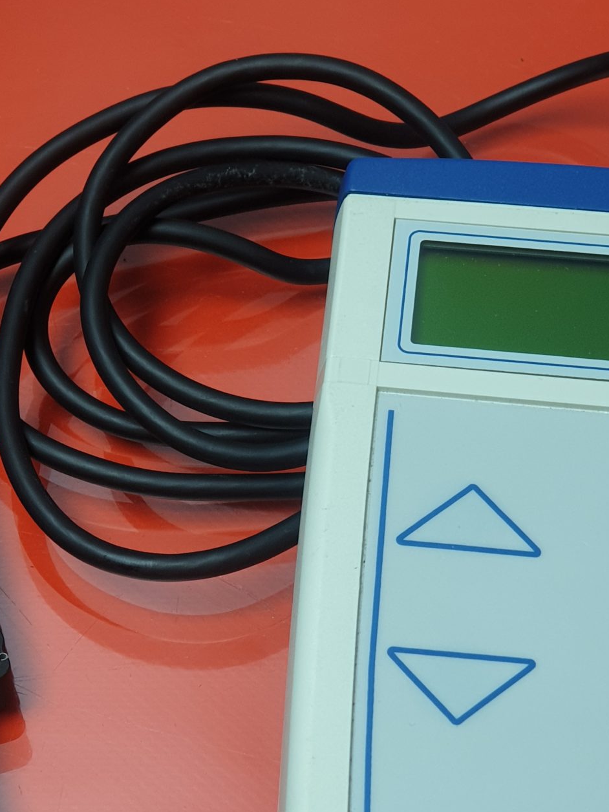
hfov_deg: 14.0
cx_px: 316
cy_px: 619
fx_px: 2486
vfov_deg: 18.4
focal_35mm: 106
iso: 50
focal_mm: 6
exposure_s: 1/33
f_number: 2.4
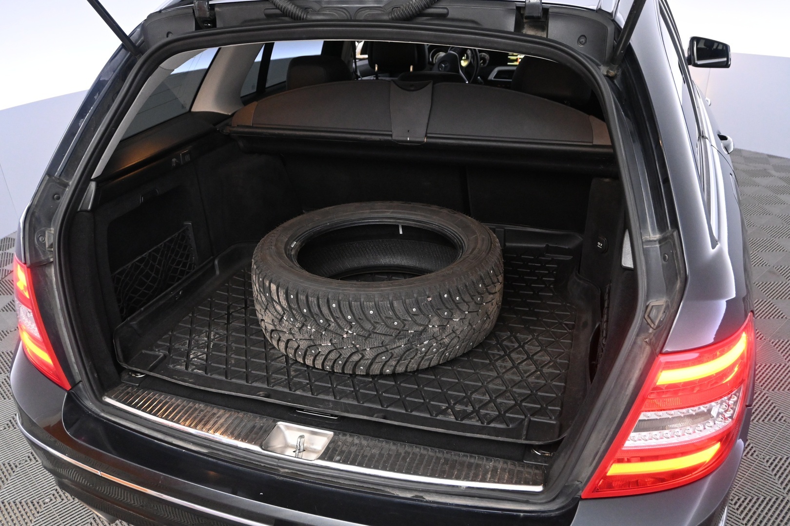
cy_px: 263
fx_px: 675
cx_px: 395
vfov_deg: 42.6
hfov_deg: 60.7
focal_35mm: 31
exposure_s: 1/80
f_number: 4.5
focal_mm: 20.5
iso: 3200
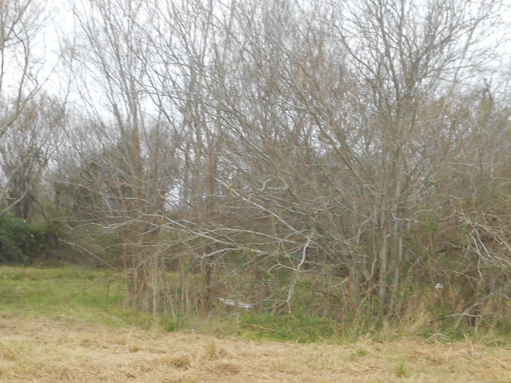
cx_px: 293
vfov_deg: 27.4
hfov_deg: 36.7
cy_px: 315
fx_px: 768
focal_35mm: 52
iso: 80
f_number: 3.8
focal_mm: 5.3
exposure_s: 1/160
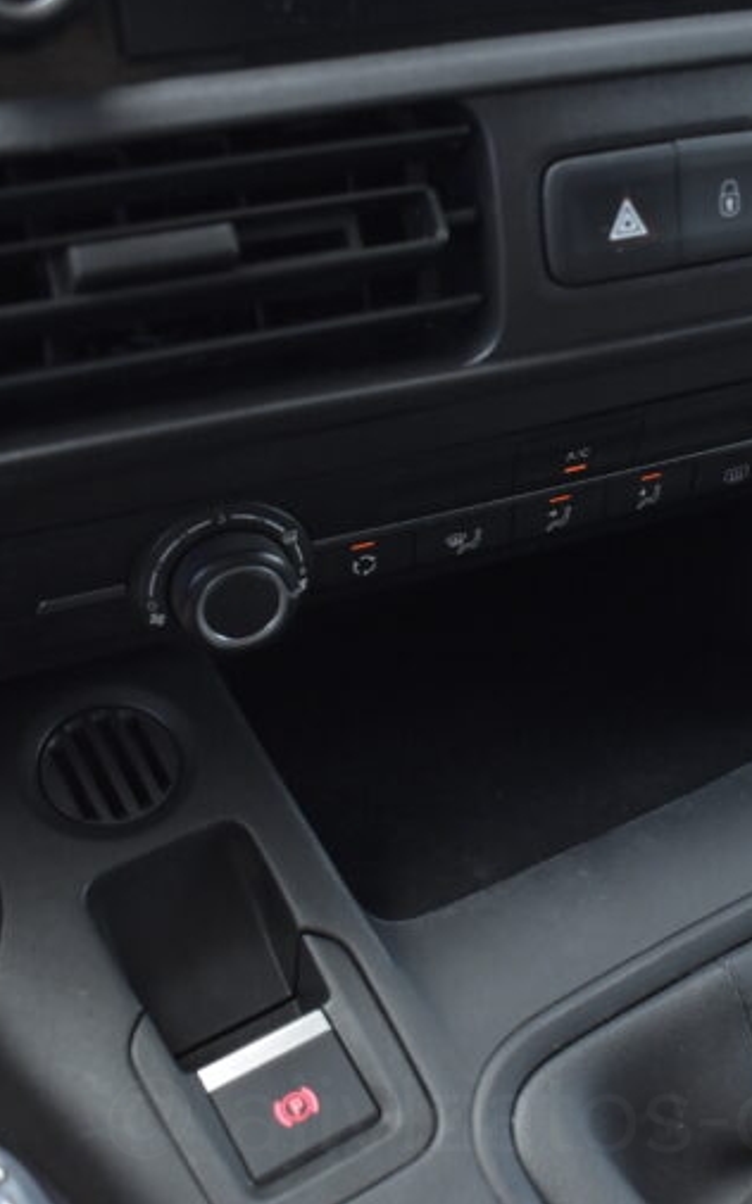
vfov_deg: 41.2
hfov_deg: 26.0
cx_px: 588
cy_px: 596
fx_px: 1600
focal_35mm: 49
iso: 1600
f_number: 3.8
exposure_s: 1/640
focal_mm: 21
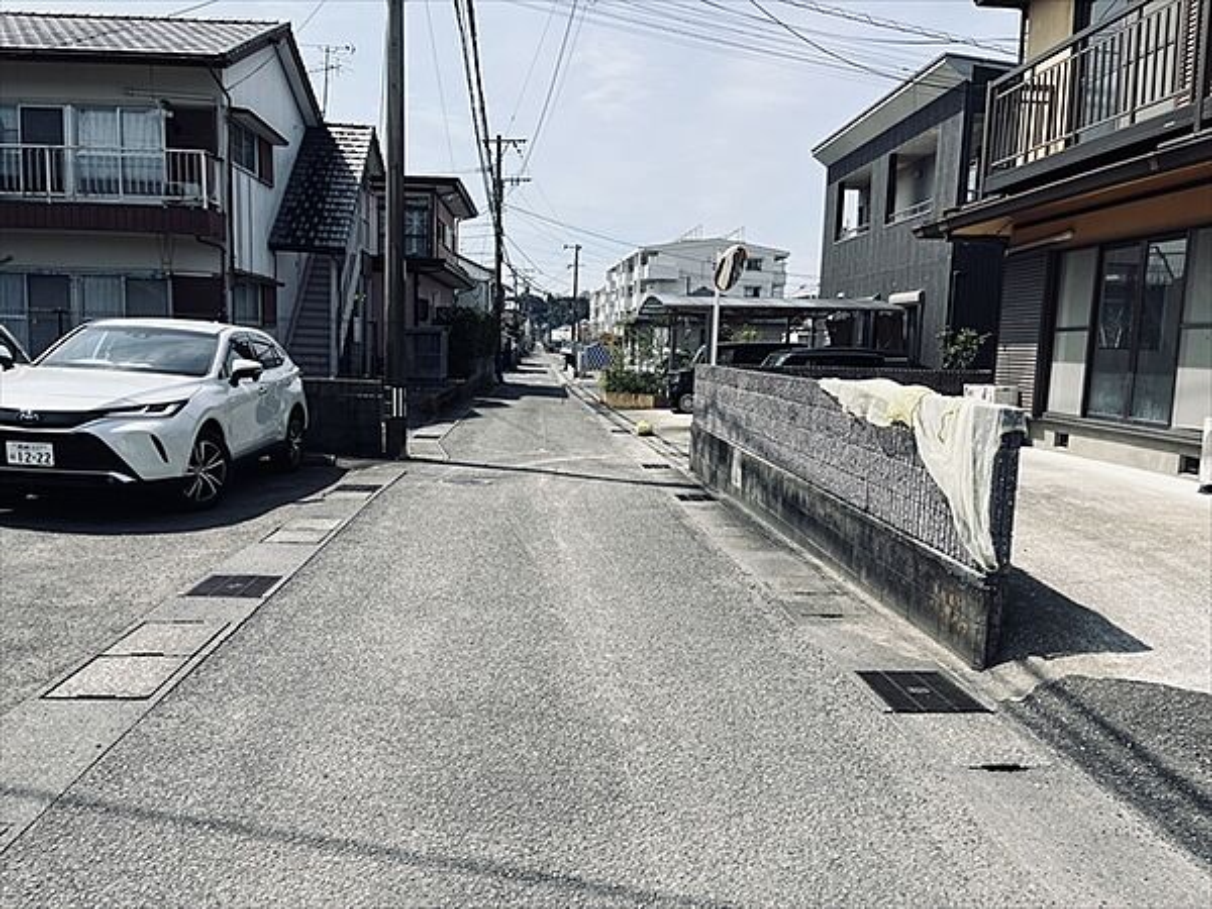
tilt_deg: -8.0
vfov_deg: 53.1
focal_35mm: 26
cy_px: 454
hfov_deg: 67.3
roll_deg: -1.9
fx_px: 910
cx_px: 606
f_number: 1.6
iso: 50
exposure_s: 1/3876
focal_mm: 5.1
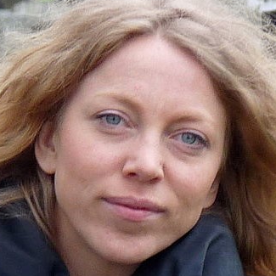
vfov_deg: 9.6
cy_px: 141
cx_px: 139
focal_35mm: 183
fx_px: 1651
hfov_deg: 9.6
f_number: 3.6
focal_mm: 25.2
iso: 100
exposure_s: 1/100
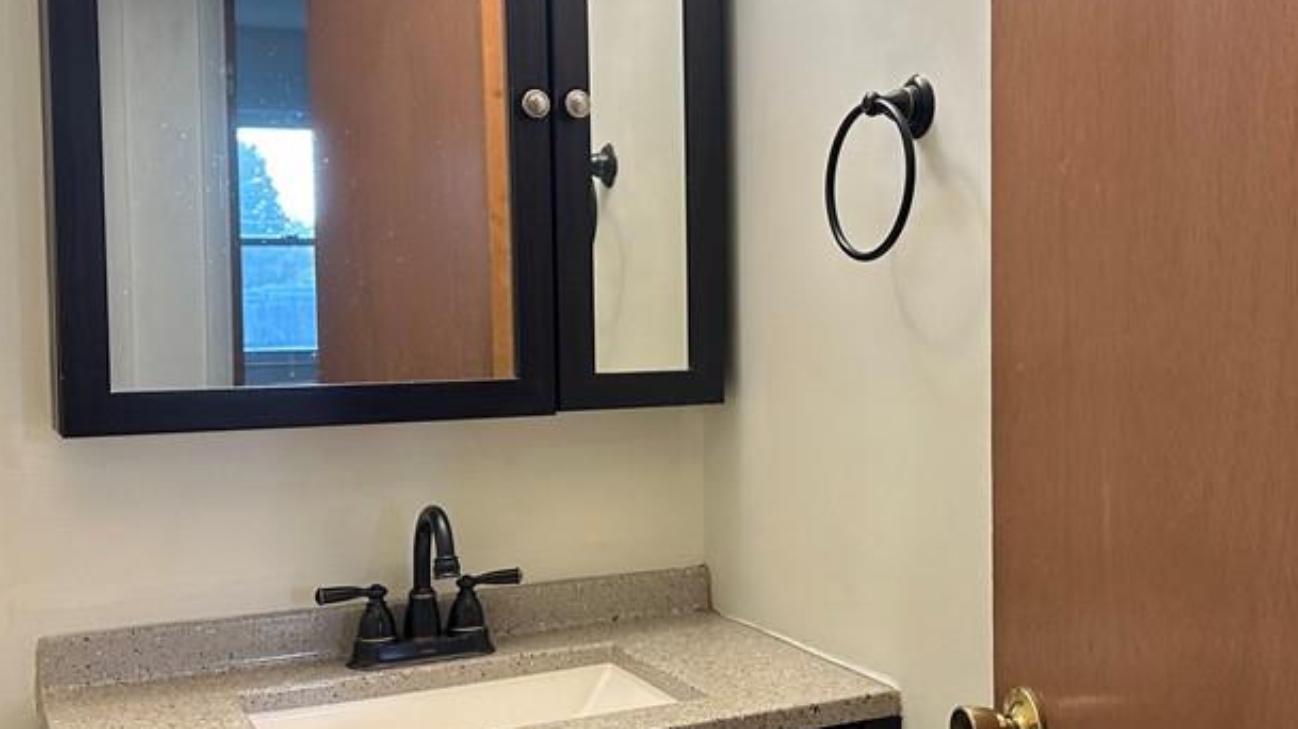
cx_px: 840
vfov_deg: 27.1
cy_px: 379
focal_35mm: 44
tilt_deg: -2.8
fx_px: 1514
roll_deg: +0.0
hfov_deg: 45.9
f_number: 1.78
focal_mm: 6.86
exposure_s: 1/60
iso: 160
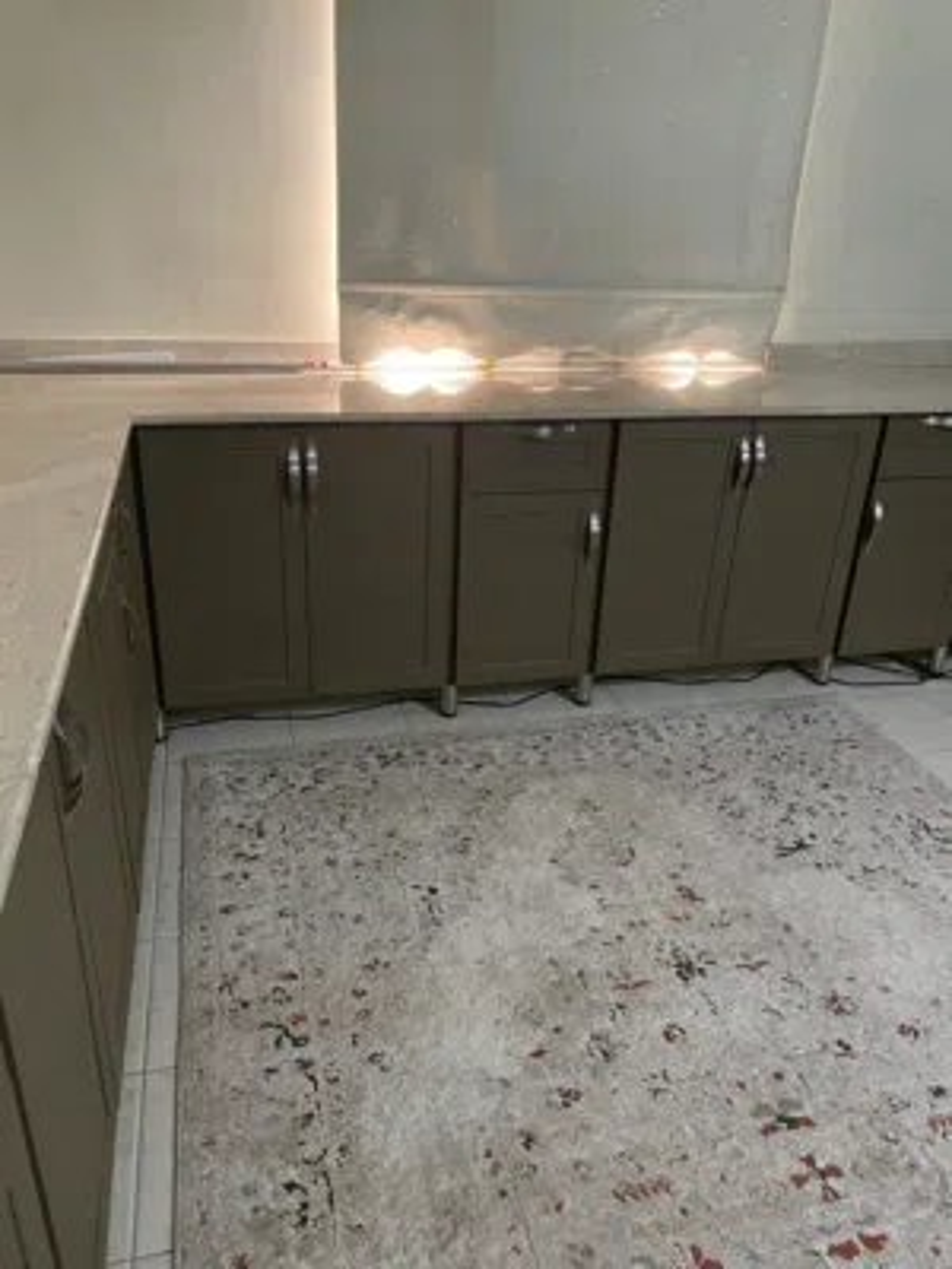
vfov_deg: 67.3
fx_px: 953
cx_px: 476
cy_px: 634
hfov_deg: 53.1
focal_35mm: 26
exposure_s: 1/45
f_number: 1.6
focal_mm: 4.2
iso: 500
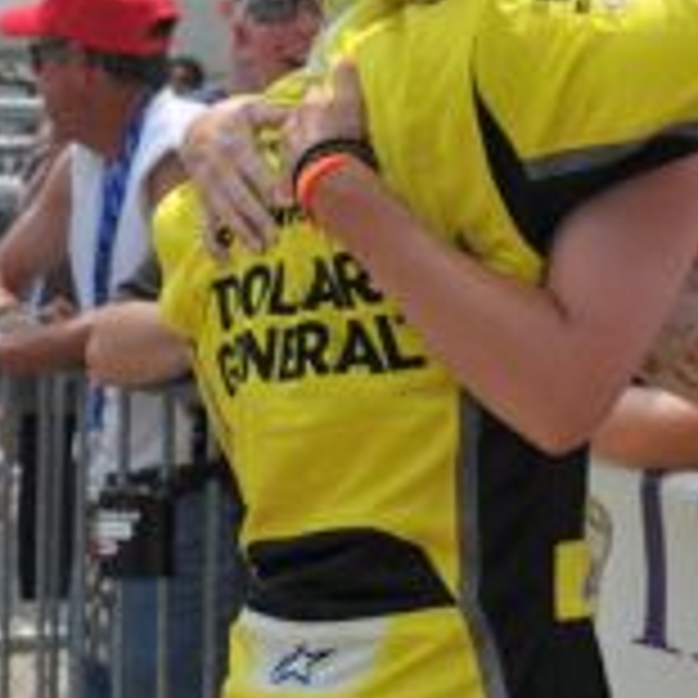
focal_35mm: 107
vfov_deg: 16.0
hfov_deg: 16.3
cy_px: 29
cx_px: 275
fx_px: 2441
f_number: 4
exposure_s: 1/5000
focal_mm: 26
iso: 400
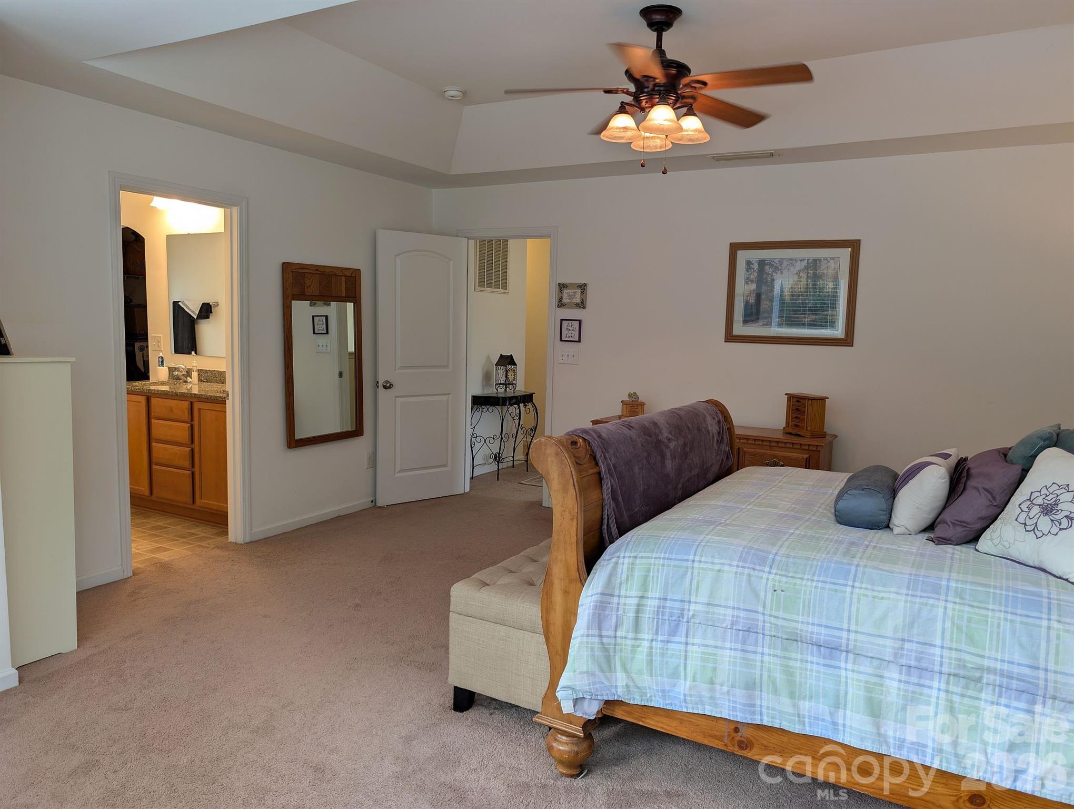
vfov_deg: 56.9
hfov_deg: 71.5
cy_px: 404
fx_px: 746
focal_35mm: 24
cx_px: 537
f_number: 1.68
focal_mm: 6.9
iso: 86
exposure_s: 1/120
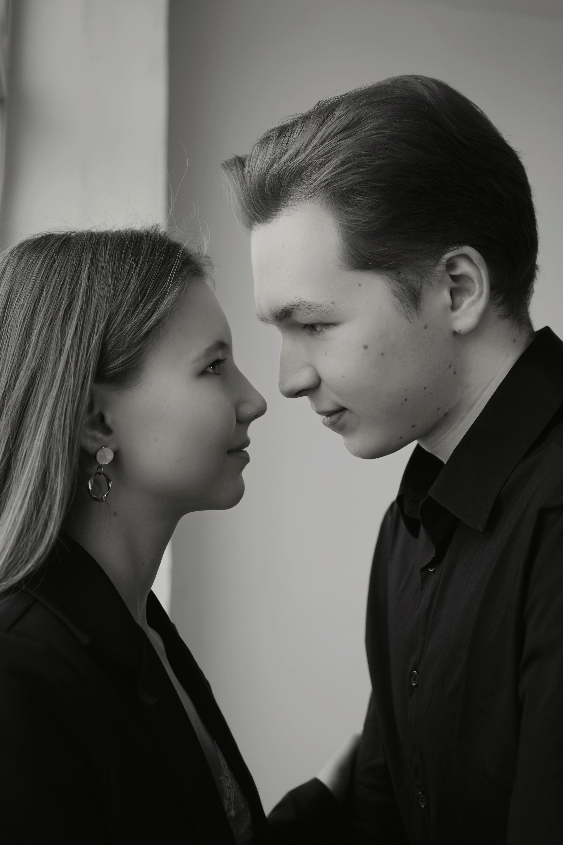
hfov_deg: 34.2
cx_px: 282
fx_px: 915
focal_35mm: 39
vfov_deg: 49.6
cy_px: 422
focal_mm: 39
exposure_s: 1/160
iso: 125
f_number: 4
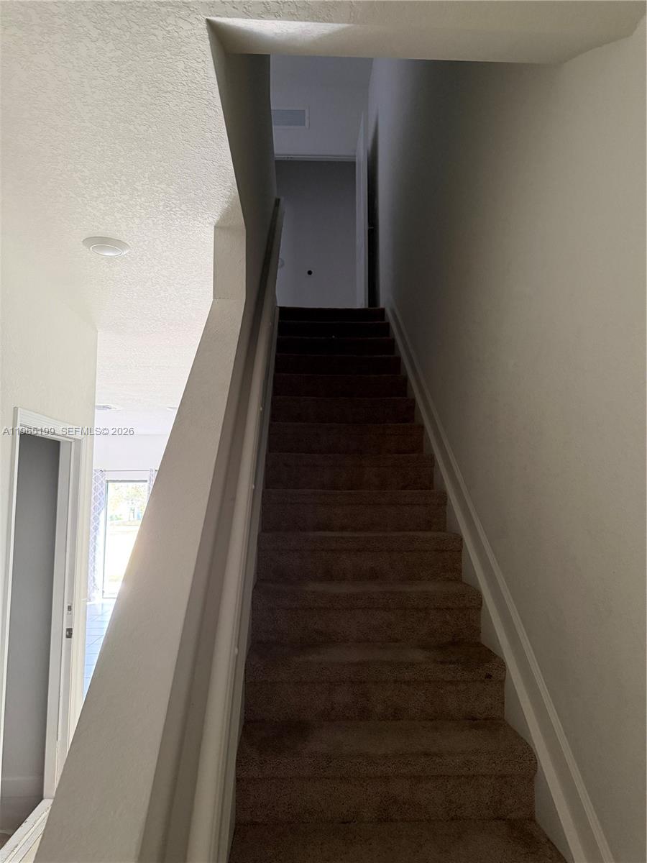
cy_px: 432
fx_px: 598
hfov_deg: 56.8
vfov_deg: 71.6
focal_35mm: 24
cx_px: 324
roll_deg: -0.3
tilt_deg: +5.6
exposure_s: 1/57
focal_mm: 6.76
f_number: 1.78
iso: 800
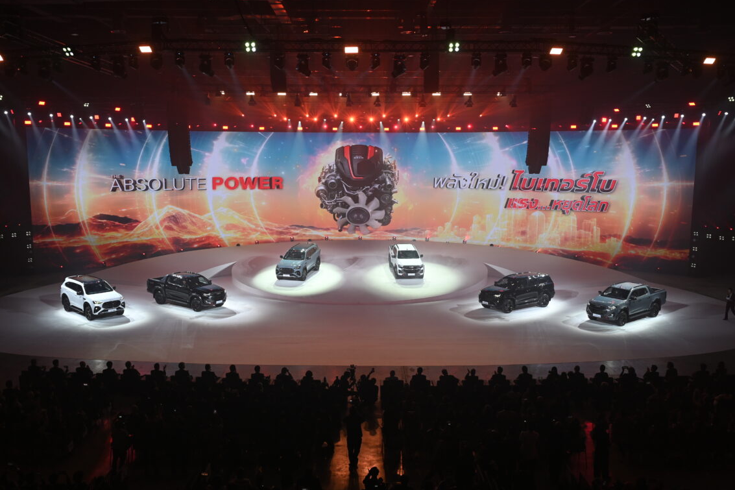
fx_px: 653
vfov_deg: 41.1
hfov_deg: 58.7
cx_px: 359
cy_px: 245
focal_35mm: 32
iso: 640
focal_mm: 31
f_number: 6.3
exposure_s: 1/160
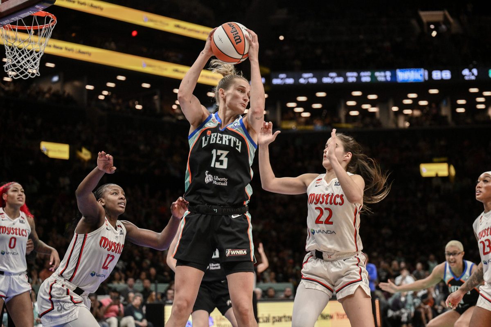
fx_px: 955
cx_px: 246
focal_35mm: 70
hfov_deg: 28.8
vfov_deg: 19.5
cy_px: 164
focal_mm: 70
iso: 3200
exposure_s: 1/1600
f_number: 2.8
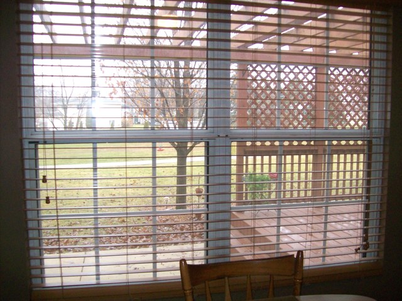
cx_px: 201
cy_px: 150
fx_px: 418
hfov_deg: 51.4
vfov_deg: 39.7
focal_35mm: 36
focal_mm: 6
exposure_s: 1/114
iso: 200
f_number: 2.7
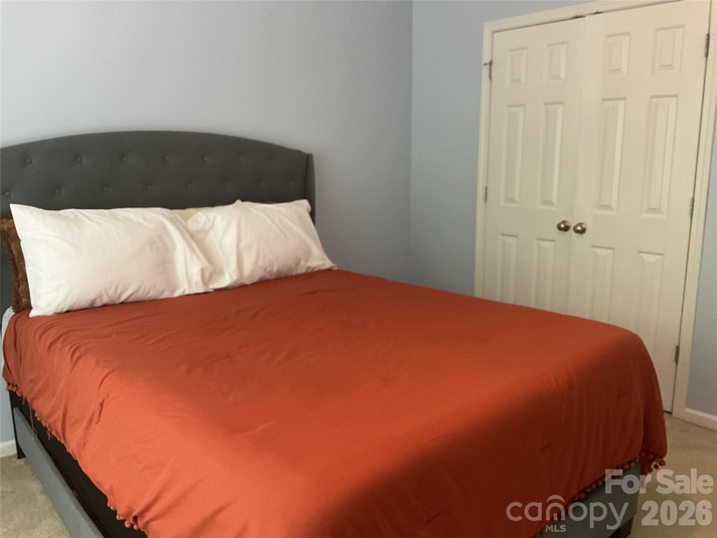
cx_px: 358
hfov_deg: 61.7
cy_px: 269
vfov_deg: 48.2
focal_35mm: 29
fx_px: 601
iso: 250
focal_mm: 3
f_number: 1.8
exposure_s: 1/60
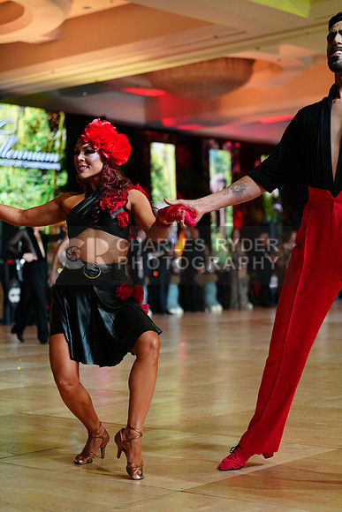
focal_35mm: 70
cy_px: 256
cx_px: 171
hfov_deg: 19.5
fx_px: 997
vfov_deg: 28.8
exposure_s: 1/320
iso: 2000
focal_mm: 70
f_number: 2.8
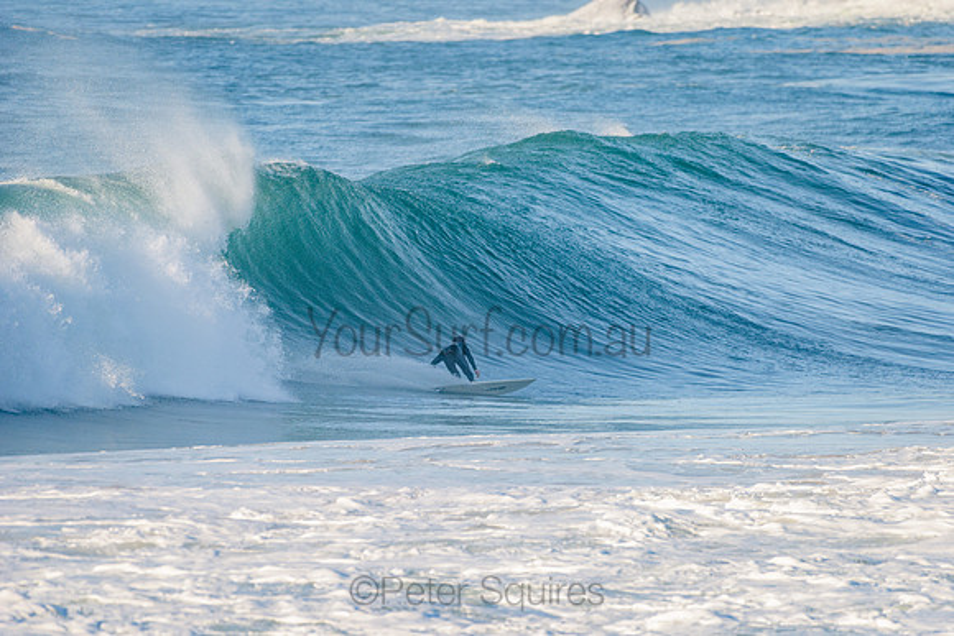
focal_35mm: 500
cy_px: 318
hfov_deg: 4.1
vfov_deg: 2.8
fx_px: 13252
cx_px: 477
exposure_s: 1/1600
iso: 220
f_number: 5.6
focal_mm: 500
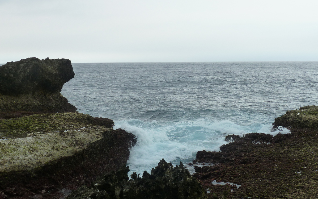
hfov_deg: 39.6
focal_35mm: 51
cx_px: 159
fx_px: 442
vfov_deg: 25.3
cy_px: 89
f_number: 4
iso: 125
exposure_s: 1/100
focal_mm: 7.9
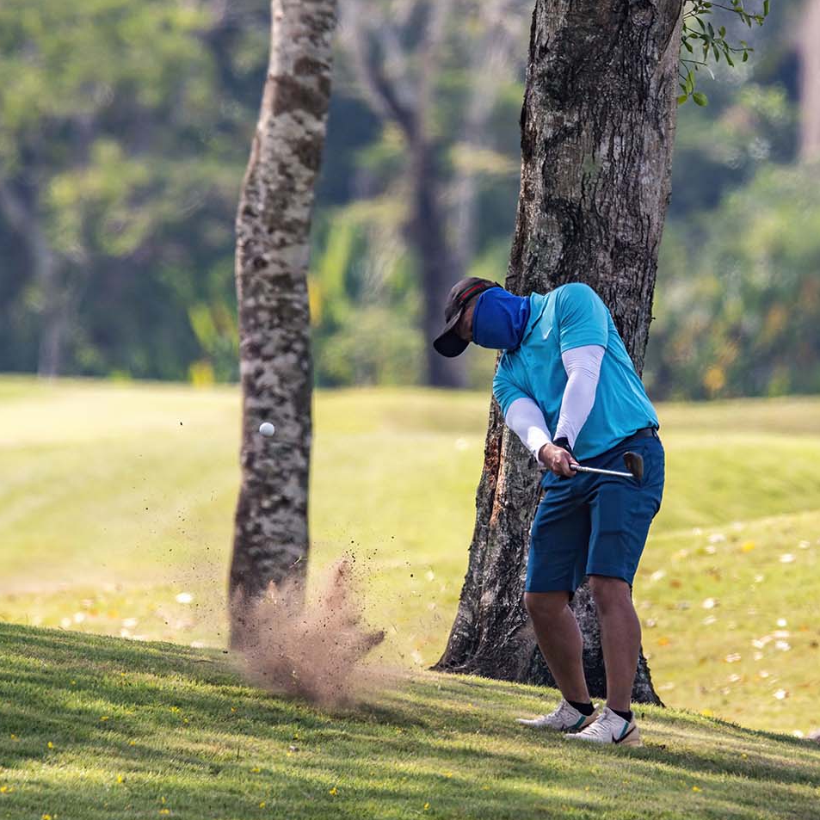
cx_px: 410
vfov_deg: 2.1
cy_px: 287
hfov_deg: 2.1
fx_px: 22378
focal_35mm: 835
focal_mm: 650
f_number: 8
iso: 1250
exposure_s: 1/2500
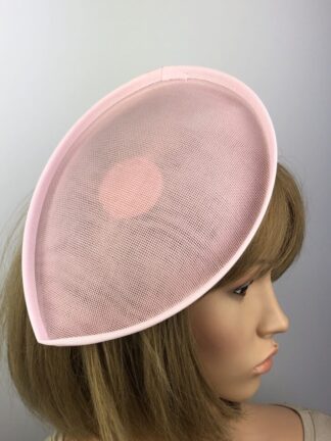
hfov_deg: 49.7
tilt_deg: -6.8
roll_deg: -1.8
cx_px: 166
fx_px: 357
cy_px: 220
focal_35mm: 28
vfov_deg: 63.4
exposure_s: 1/381
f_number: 1.8
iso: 20
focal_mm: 3.99
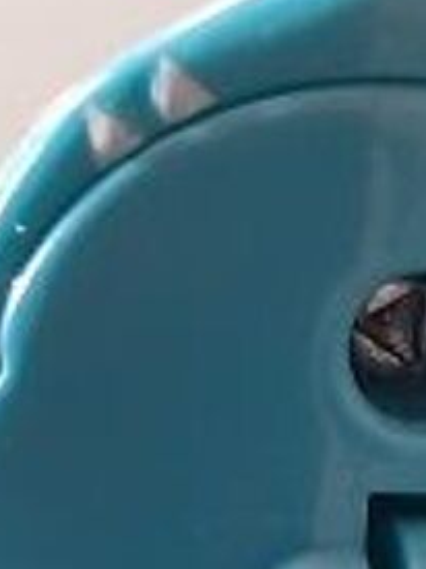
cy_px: 988
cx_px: 577
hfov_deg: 11.0
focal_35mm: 131
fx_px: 2151
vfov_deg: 13.6
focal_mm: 4
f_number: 1.8
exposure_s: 1/50
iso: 160
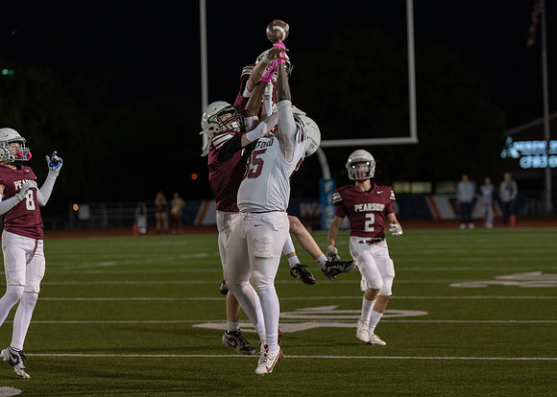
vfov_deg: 10.9
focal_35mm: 132
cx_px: 316
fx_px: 2090
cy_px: 194
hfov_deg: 15.2
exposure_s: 1/1000
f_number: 2.8
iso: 1600
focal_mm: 111
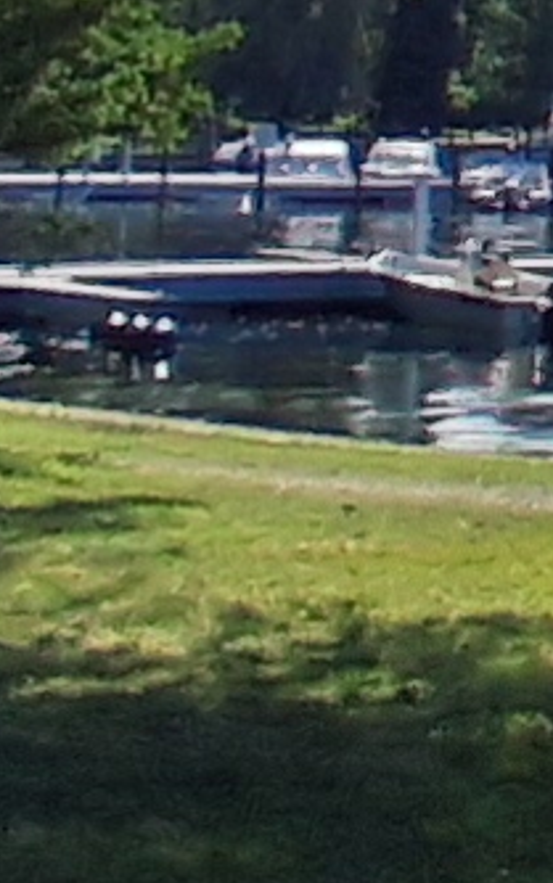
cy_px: -264
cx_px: 1574
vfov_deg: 14.4
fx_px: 3349
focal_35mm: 139
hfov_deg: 8.2
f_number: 2.2
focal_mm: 1.4
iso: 50
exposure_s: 1/2740
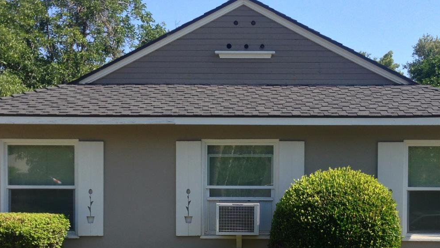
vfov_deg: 21.9
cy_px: 205
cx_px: 243
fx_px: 630
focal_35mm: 54
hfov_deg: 38.4
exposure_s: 1/704
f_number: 2.4
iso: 50
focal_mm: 4.12
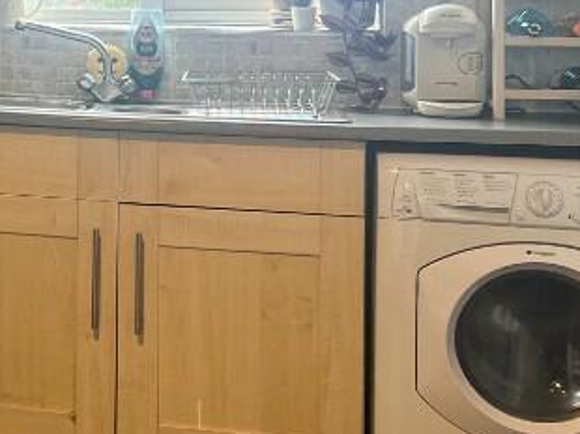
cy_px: -6
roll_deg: -0.7
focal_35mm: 86
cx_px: -213
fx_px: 1440
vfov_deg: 16.8
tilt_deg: -0.1
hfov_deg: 20.4
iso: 100
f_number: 1.5
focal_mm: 5.7
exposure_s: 1/121
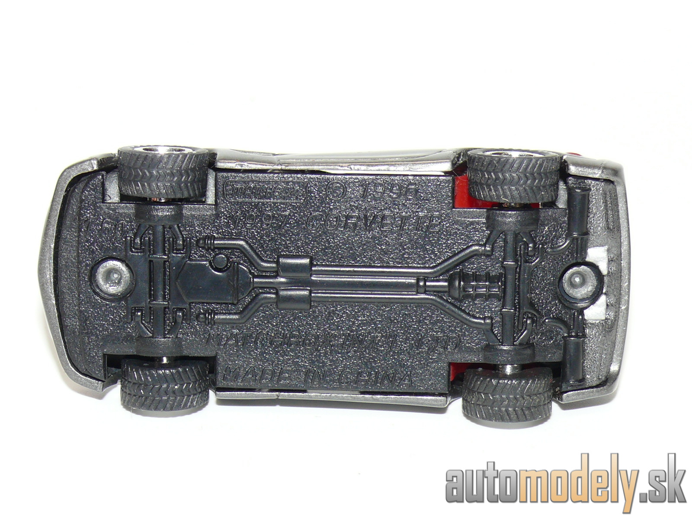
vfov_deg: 13.7
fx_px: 2159
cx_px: 346
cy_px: 260
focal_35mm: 108
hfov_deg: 18.2
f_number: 4
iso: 100
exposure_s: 1/30
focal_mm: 13.8
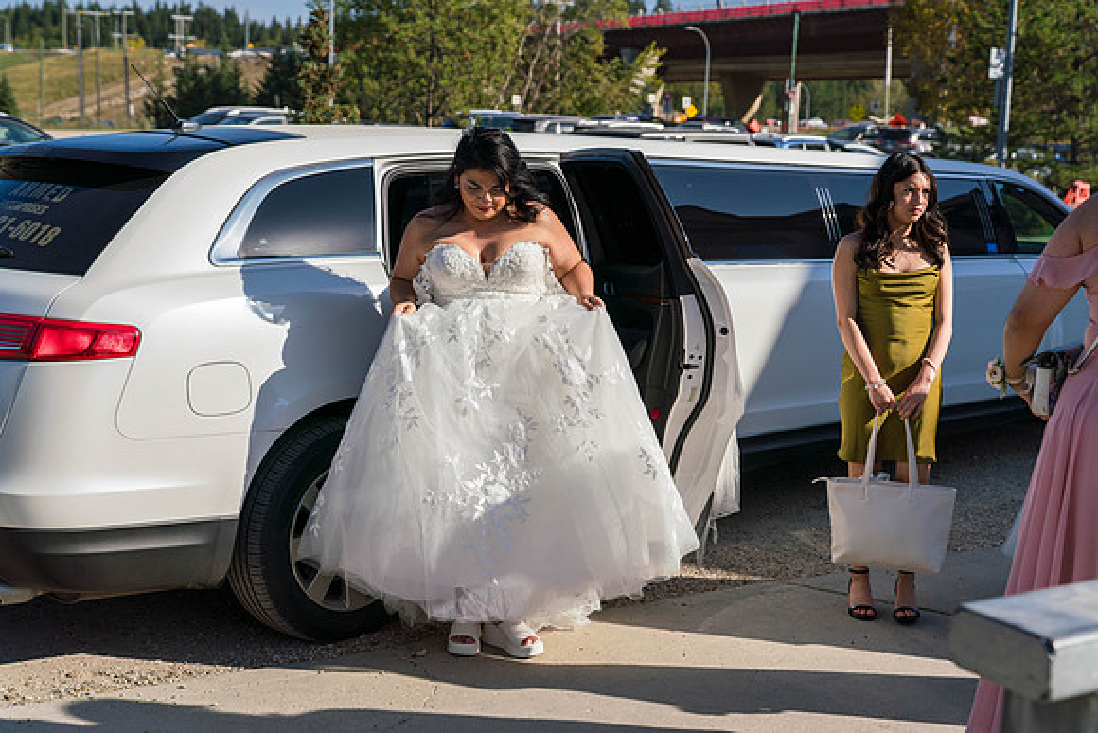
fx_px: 1434
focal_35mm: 47
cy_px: 366
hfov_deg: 41.9
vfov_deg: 28.7
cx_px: 549
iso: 250
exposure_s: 1/3200
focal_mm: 47
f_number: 4
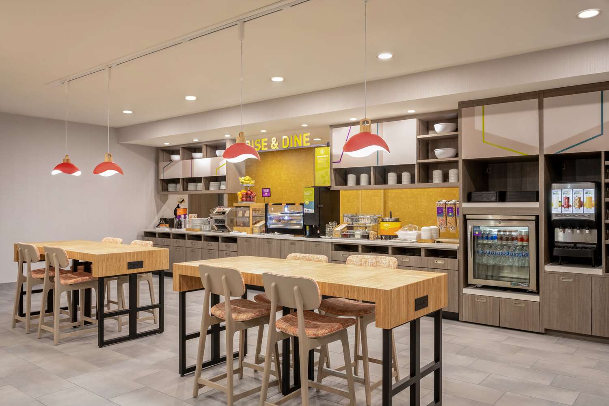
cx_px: 304
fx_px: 499
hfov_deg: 62.8
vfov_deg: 44.3
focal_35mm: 30
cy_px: 203
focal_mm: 29.5
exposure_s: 1/2.5
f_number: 13
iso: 640
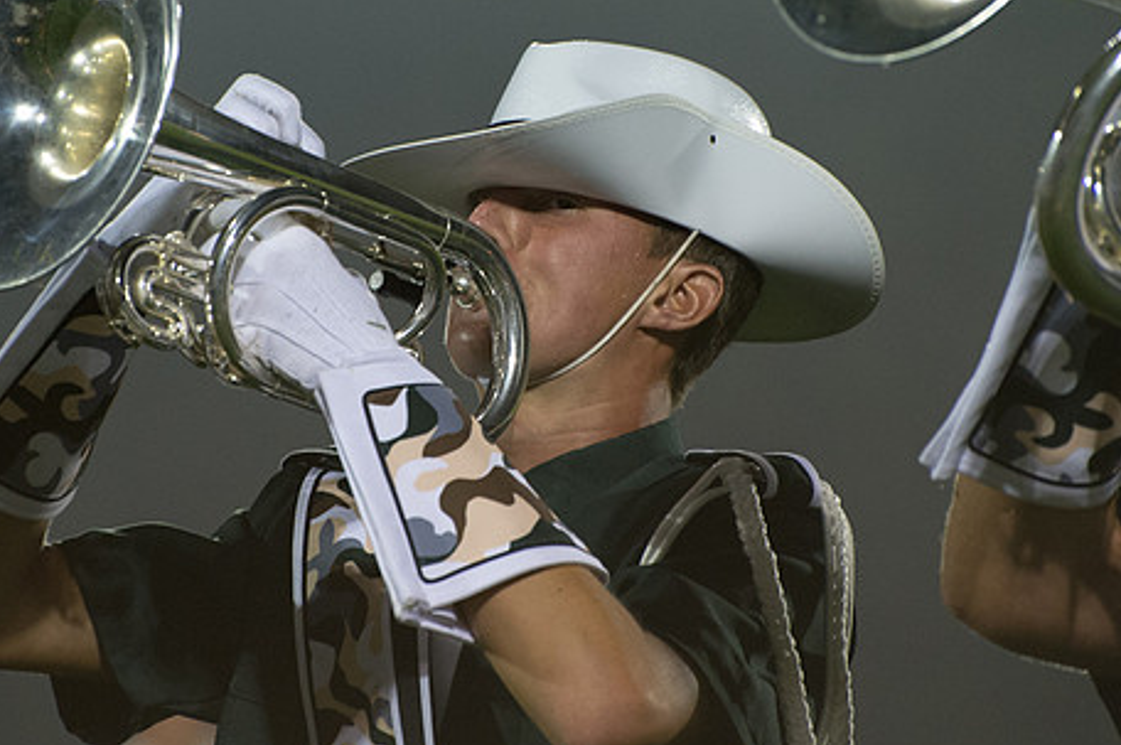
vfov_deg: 3.6
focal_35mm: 380
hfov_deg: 5.4
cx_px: 482
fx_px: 11820
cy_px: 278
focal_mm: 220
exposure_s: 1/160
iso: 4000
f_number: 5.3
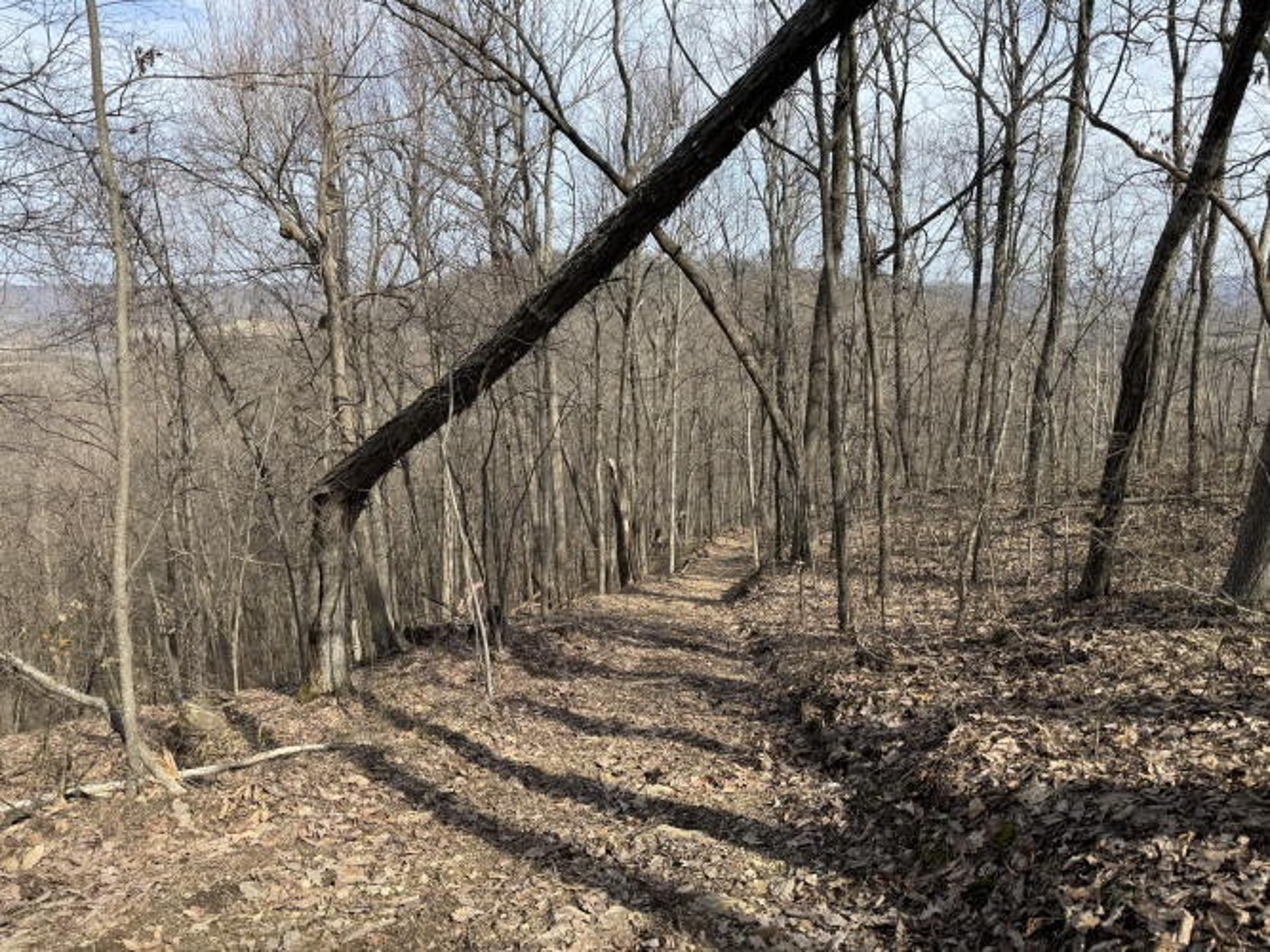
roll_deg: +0.4
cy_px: 476
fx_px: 880
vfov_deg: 56.8
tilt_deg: -12.3
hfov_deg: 71.6
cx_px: 635
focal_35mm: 24
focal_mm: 6.76
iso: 80
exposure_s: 1/2331
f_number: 1.78
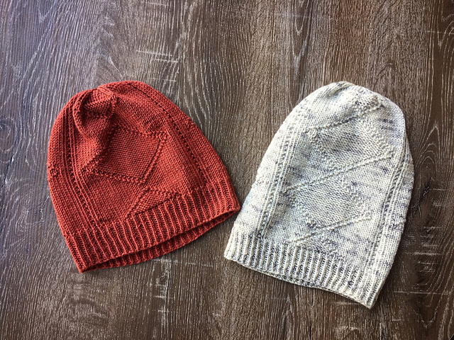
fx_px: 380
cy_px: 170
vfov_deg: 48.2
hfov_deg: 61.7
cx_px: 227
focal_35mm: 29
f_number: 2.2
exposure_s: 1/60
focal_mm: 4.15
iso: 32
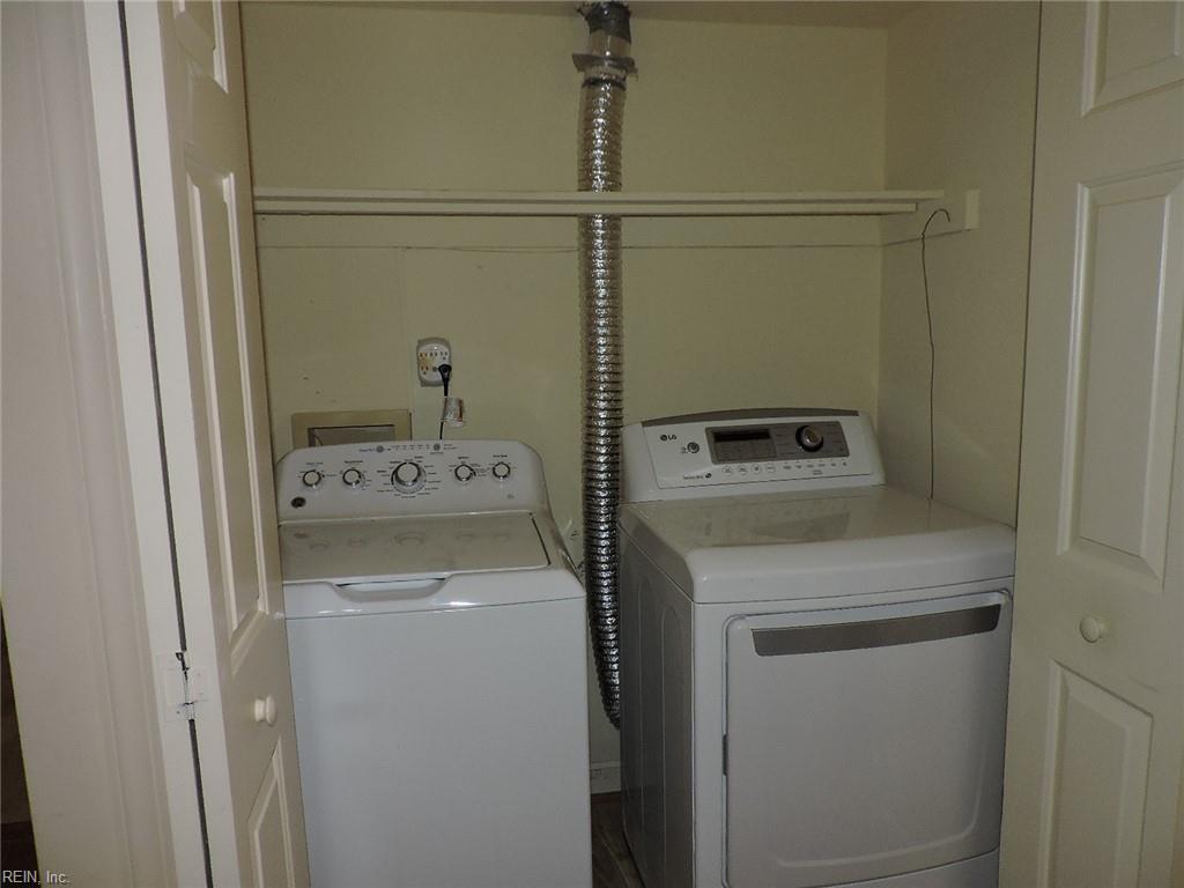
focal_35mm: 24
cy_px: 444
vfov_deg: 56.8
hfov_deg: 71.6
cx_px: 592
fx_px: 821
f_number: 3
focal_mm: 4.3
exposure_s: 1/30
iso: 200
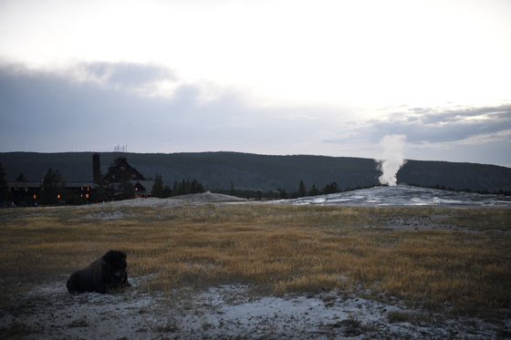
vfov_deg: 28.1
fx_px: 681
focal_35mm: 48
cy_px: 170
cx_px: 256
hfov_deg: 41.1
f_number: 2.8
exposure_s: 1/50
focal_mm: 48
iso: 1600
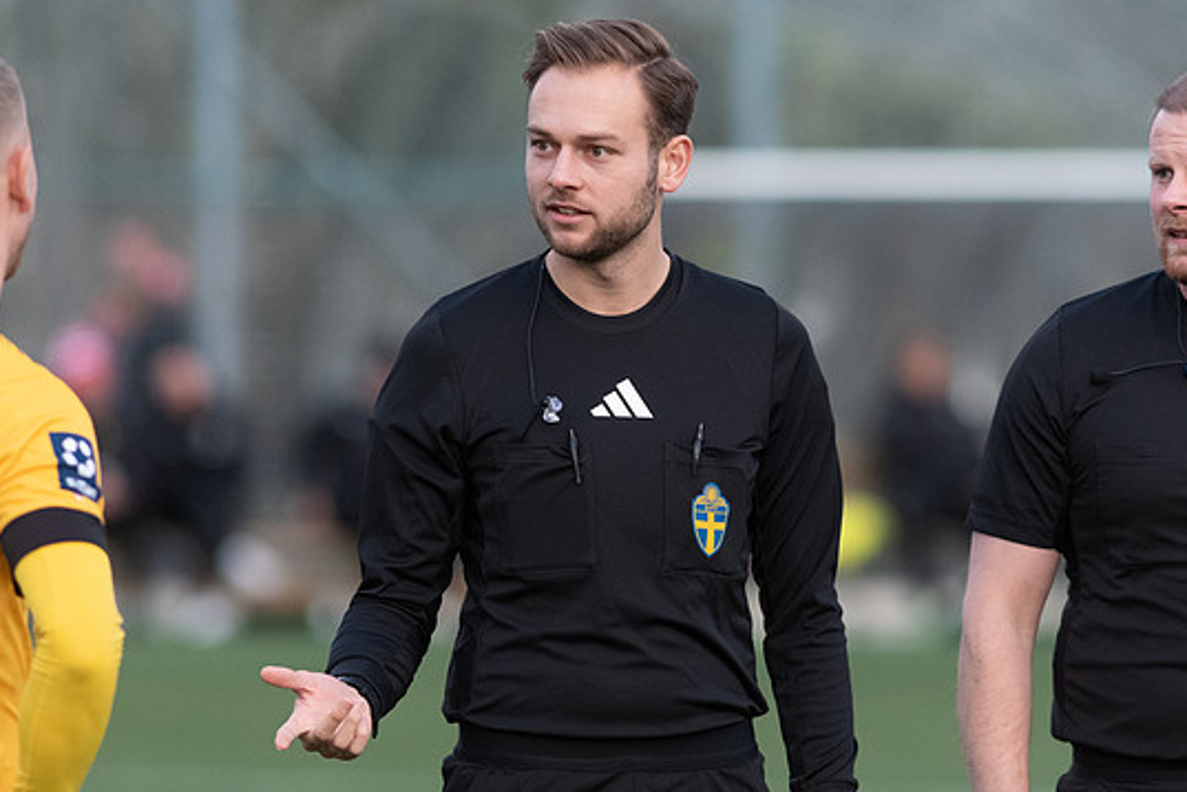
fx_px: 16023
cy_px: 426
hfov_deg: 4.2
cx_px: 632
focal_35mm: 486
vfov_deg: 2.8
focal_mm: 300
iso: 3200
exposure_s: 1/1000
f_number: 3.5
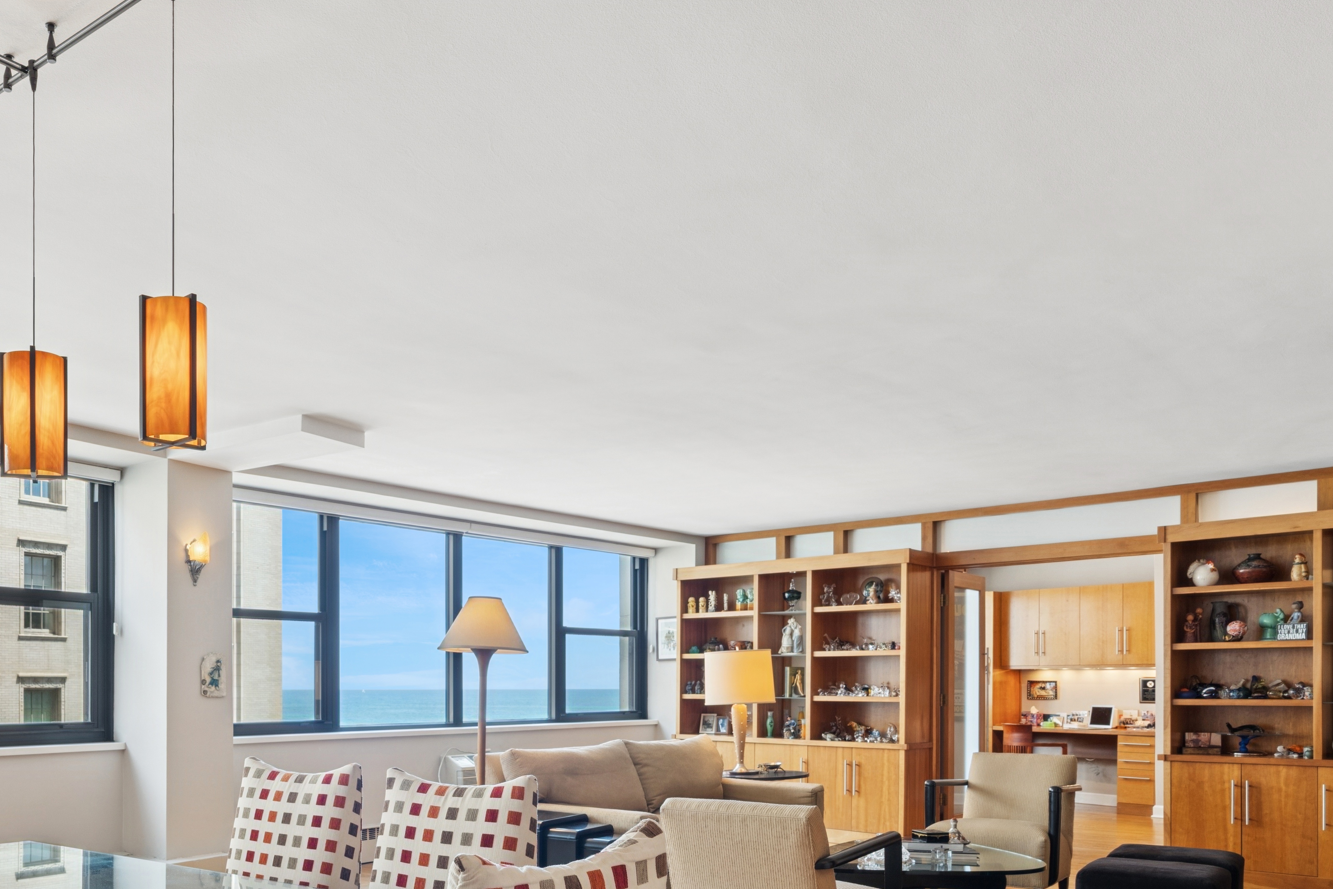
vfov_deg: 42.7
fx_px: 1074
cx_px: 380
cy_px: 725
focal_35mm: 29
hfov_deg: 61.1
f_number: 8
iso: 320
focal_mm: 16
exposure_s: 1/80
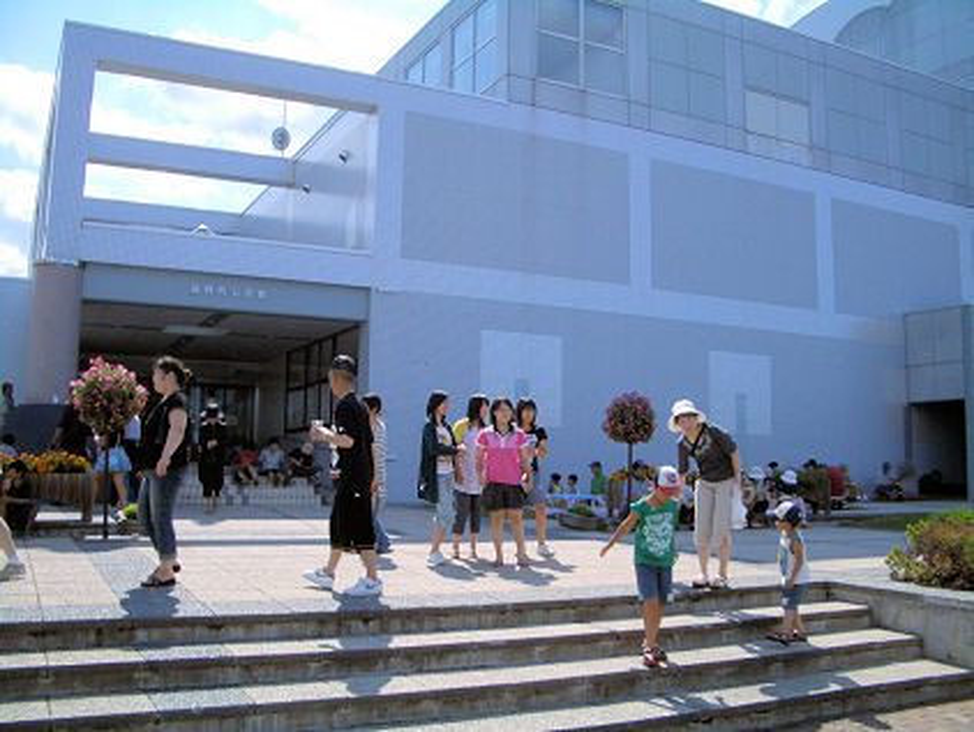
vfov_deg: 40.7
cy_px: 366
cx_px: 487
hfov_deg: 52.6
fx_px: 985
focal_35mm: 35
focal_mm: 5.8
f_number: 4.3
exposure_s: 1/640
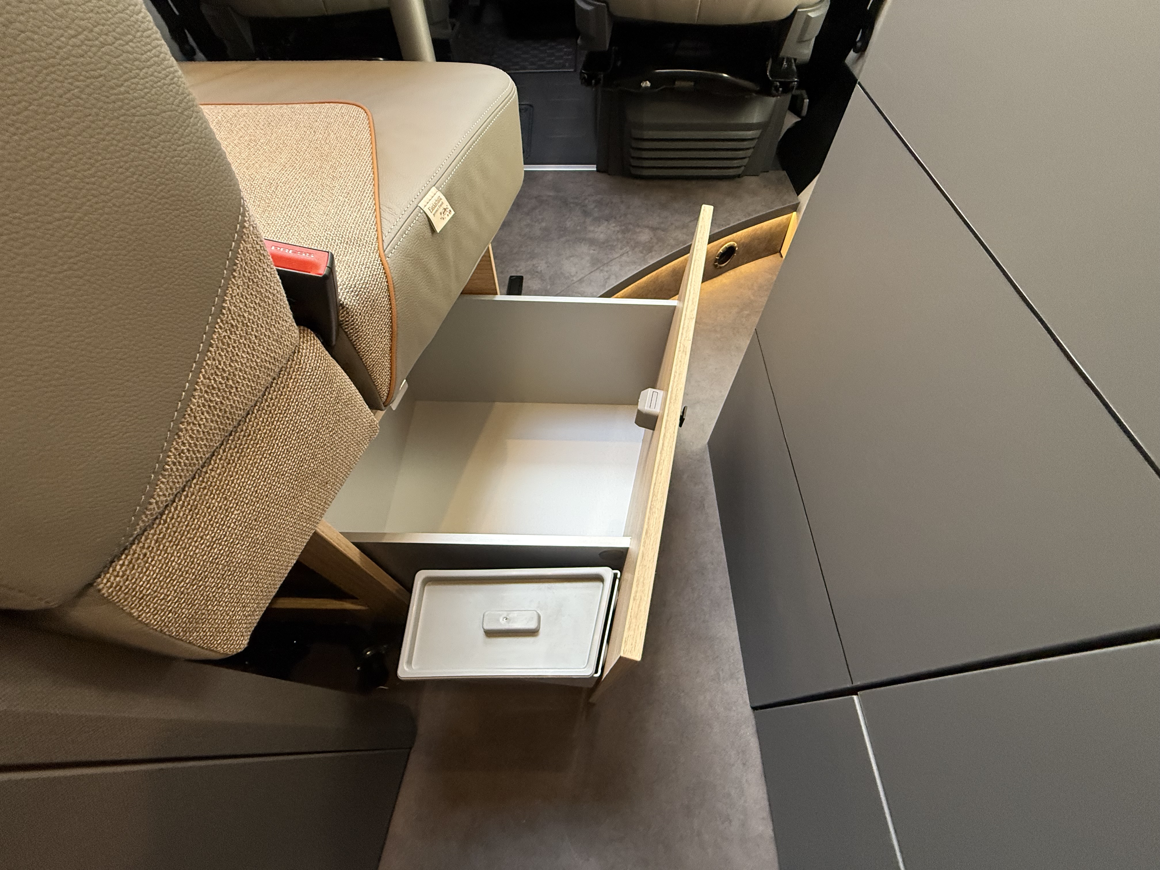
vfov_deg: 85.7
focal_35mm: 14
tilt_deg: -55.9
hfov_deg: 102.1
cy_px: 435
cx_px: 580
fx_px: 469
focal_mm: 2.22
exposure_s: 1/99
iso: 320
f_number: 2.2
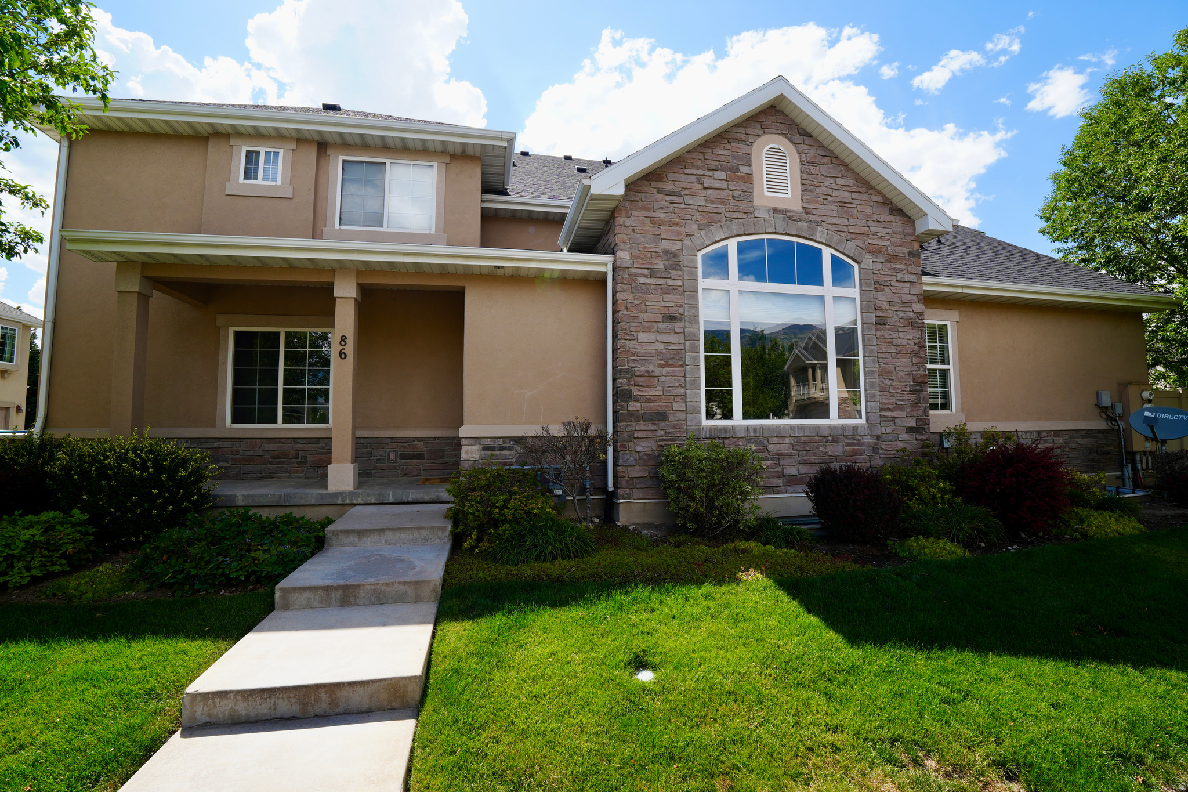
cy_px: 396
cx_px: 594
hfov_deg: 100.4
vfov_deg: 77.3
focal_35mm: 15
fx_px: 495
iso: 100
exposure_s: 1/125
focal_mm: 10
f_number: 9
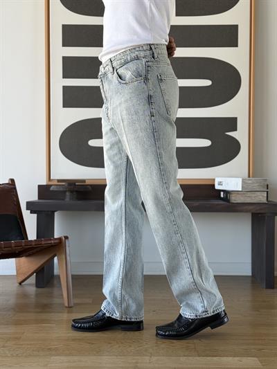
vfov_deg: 39.6
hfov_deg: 30.3
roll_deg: -0.4
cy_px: 184
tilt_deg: -1.1
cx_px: 138
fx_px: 512
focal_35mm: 48
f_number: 1.78
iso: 64
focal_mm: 6.76
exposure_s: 1/215
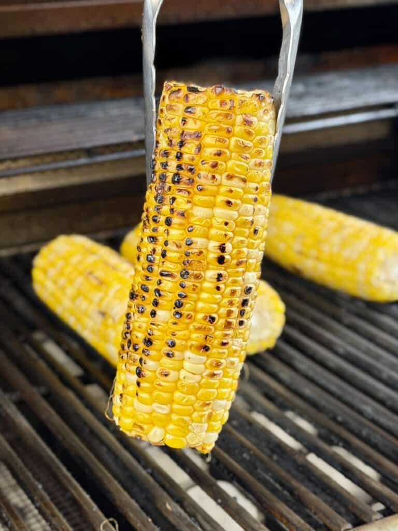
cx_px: 199
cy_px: 266
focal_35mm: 48
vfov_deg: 39.7
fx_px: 736
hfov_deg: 30.3
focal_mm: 6.76
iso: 64
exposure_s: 1/377
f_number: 1.78
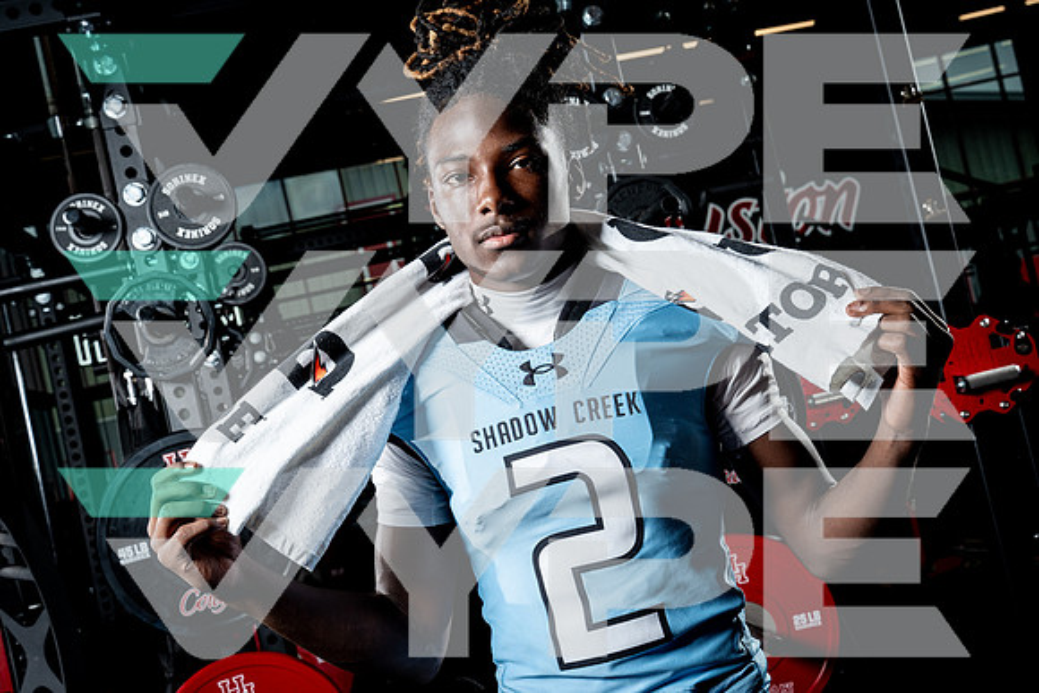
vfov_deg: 28.1
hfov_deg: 41.1
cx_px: 520
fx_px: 1386
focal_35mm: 48
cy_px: 346
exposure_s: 1/250
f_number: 9
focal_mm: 48
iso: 640
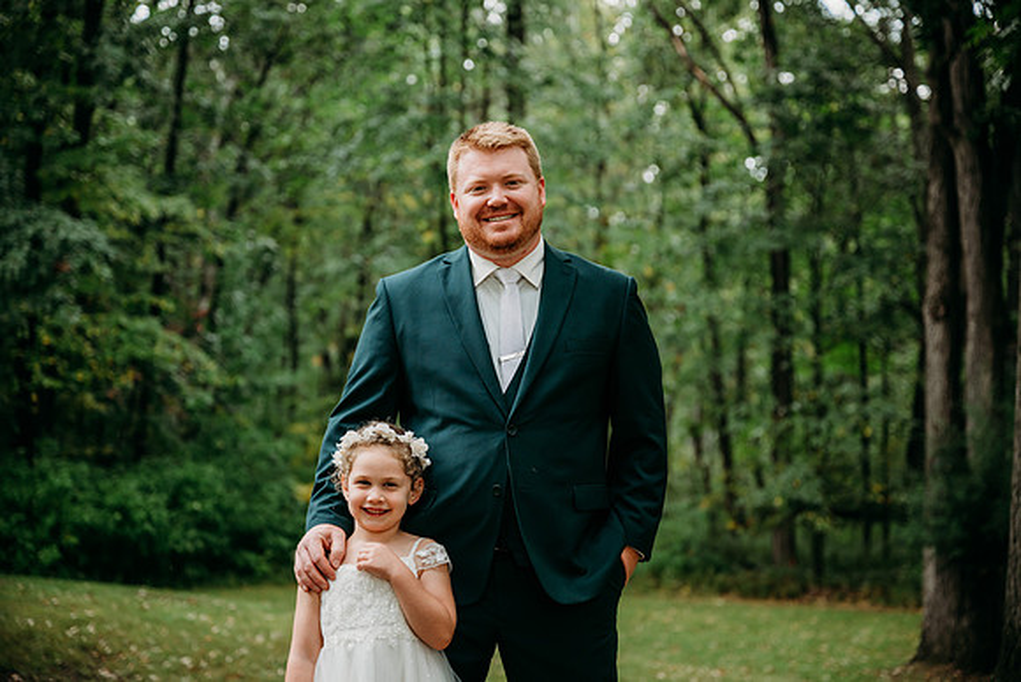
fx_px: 1929
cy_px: 341
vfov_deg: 20.0
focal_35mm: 68
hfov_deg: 29.6
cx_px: 510
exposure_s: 1/400
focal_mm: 68
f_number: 2.8
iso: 200
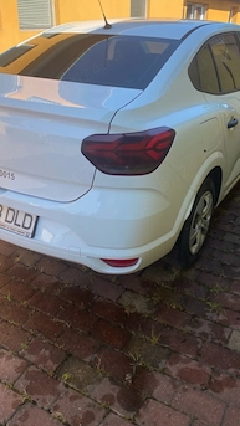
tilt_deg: -22.1
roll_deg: +0.2
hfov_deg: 35.6
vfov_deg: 59.4
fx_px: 373
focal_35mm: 33
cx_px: 107
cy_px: 191
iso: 32
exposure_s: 1/1025
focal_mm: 4.25
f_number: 1.8
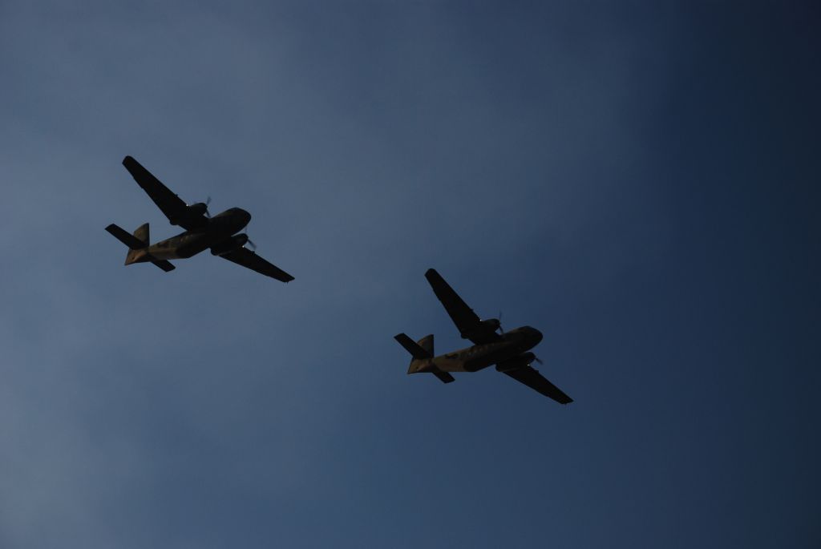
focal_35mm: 99
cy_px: 274
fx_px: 2260
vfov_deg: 13.9
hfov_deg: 20.6
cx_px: 410
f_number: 5.3
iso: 200
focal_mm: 66
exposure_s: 1/320
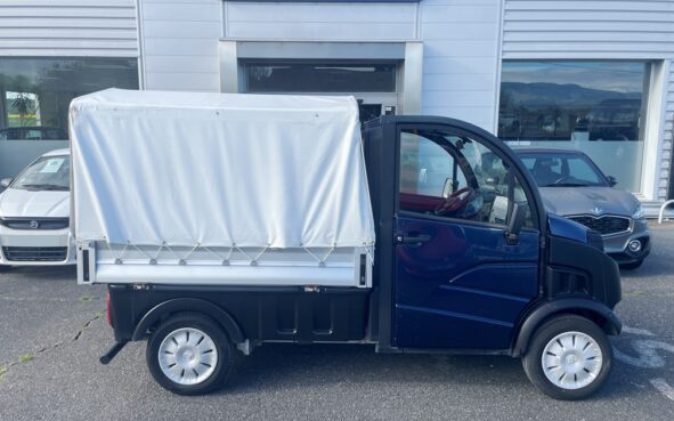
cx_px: 333
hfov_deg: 66.5
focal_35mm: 28
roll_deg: +0.3
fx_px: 514
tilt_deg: -5.3
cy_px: 202
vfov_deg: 44.5
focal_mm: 4.2
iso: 32
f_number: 1.6
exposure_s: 1/1511
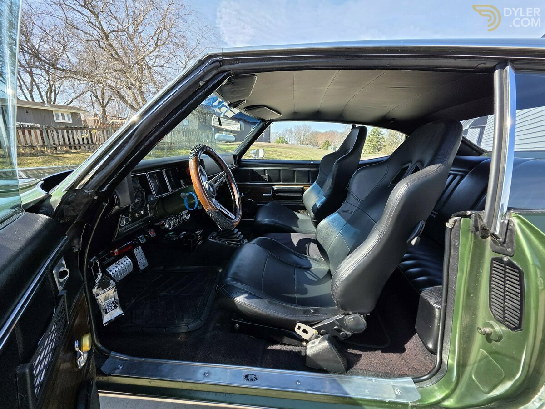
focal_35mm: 13
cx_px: 272
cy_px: 204
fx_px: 205
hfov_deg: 106.2
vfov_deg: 89.9
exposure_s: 1/719
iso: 64
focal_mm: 2.2
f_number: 1.9
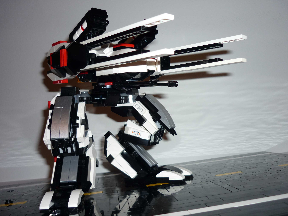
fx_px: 275
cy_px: 108
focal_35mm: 33
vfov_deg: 42.9
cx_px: 144
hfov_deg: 55.4
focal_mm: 5.5
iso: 100
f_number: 2.8
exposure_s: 1/30
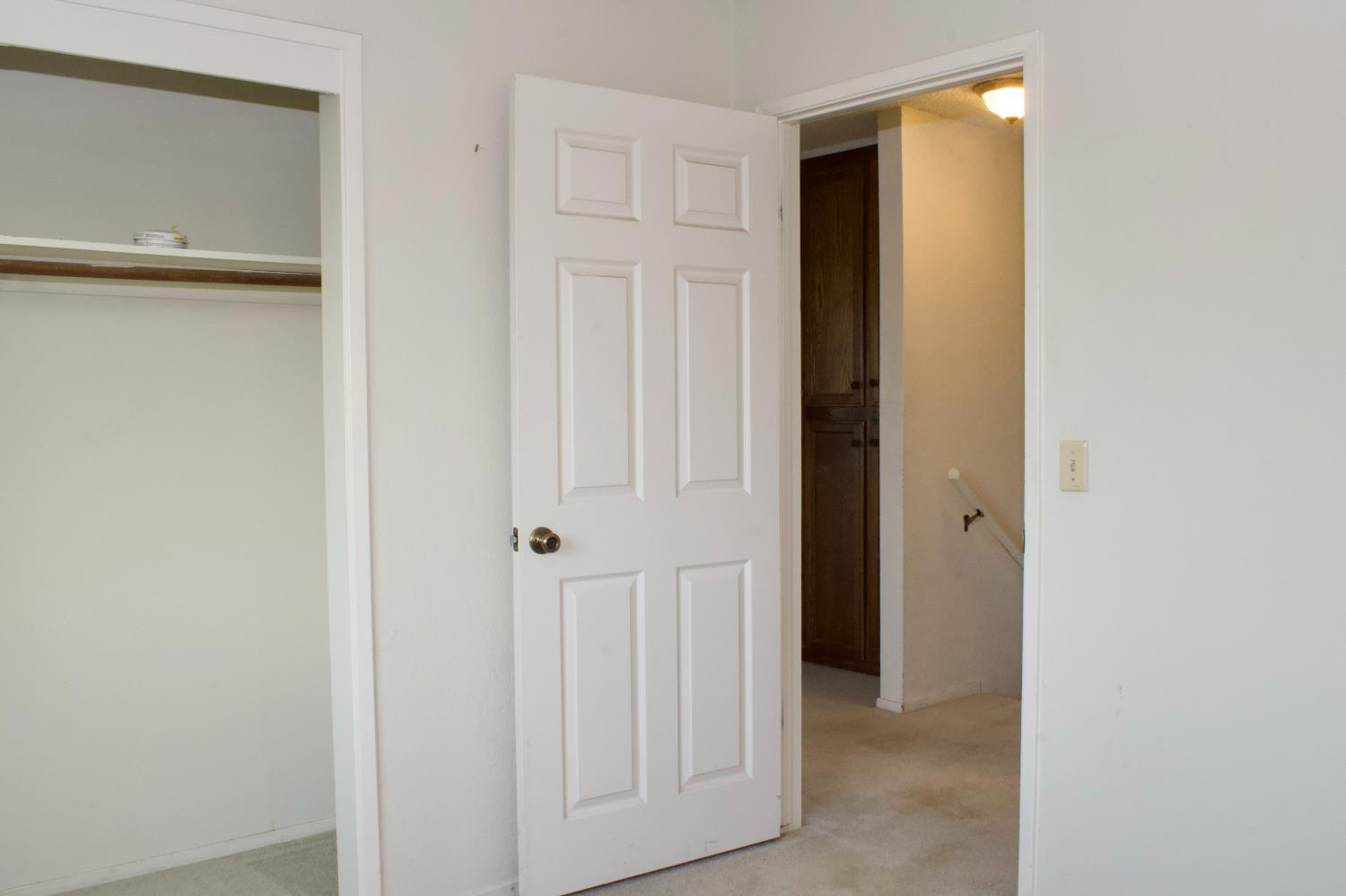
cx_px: 673
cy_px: 448
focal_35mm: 30
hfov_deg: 61.9
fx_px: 1121
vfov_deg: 43.6
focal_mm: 20
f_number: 25
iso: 1600
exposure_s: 1/13
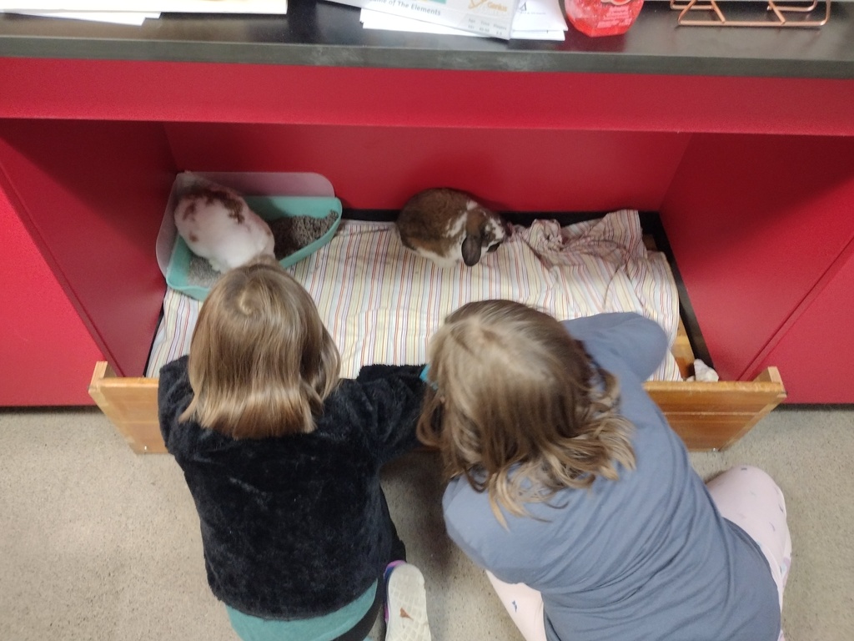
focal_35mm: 27
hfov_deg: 65.3
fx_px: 666
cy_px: 320
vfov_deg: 51.4
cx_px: 427
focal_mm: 4.71
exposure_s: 1/40
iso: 566
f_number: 1.7
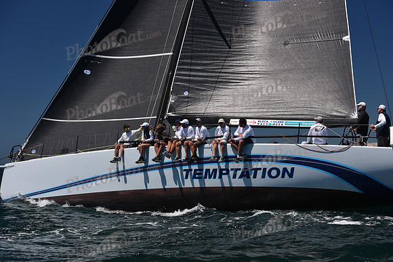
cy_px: 131
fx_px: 764
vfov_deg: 19.5
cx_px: 196
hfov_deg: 28.8
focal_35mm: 70
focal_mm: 70
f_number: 7.1
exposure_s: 1/800
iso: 250
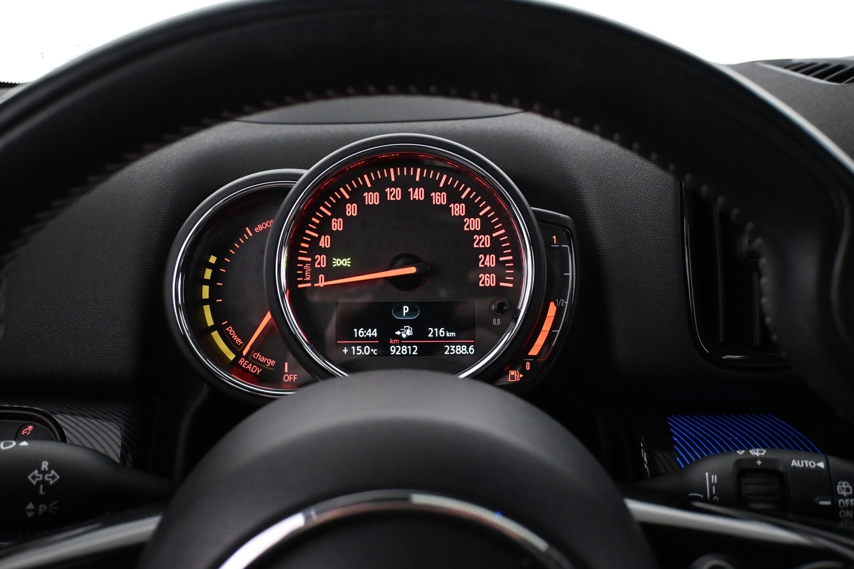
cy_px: 284
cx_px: 427
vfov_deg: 41.7
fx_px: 747
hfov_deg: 59.5
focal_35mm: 32
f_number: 4
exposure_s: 1/60
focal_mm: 21
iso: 4500
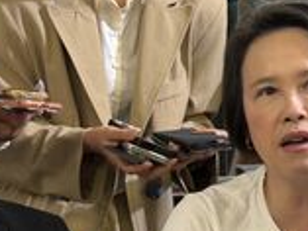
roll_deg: +2.7
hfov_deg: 16.1
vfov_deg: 12.0
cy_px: 239
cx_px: 206
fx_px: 1086
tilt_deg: -6.8
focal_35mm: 122
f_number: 1.78
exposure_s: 1/60
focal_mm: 6.76
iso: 100
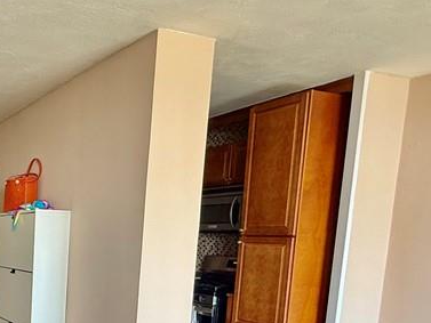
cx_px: -26
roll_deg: -1.9
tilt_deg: -7.2
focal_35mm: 38
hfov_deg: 40.8
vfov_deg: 35.5
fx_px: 473
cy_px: 291
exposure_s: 1/99
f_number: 2.2
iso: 100
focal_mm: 2.22
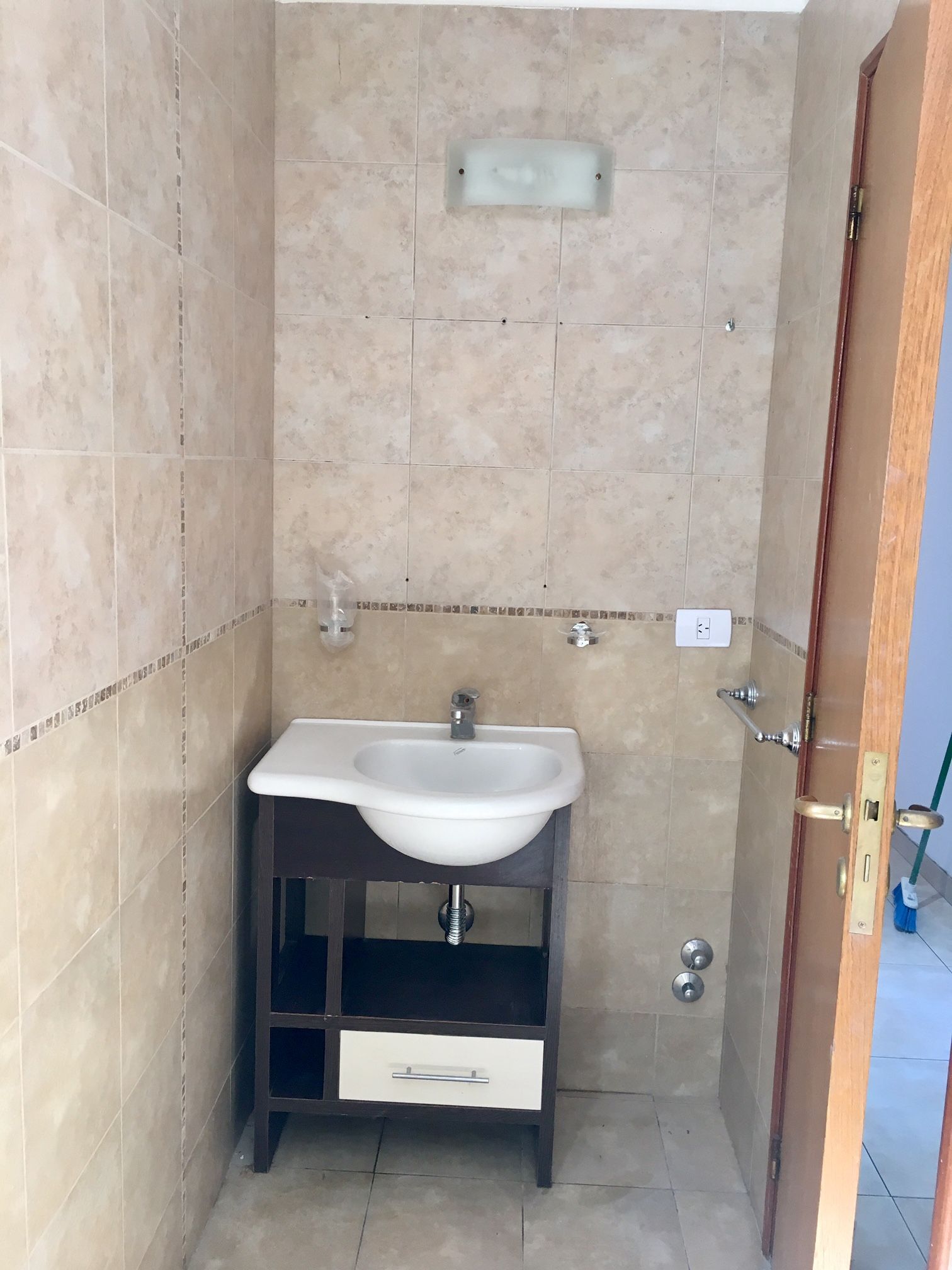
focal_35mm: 29
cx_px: 476
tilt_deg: -9.9
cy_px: 635
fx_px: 1063
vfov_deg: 61.7
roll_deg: -2.7
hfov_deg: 48.2
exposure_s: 1/33
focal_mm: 4.15
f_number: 2.2
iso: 64
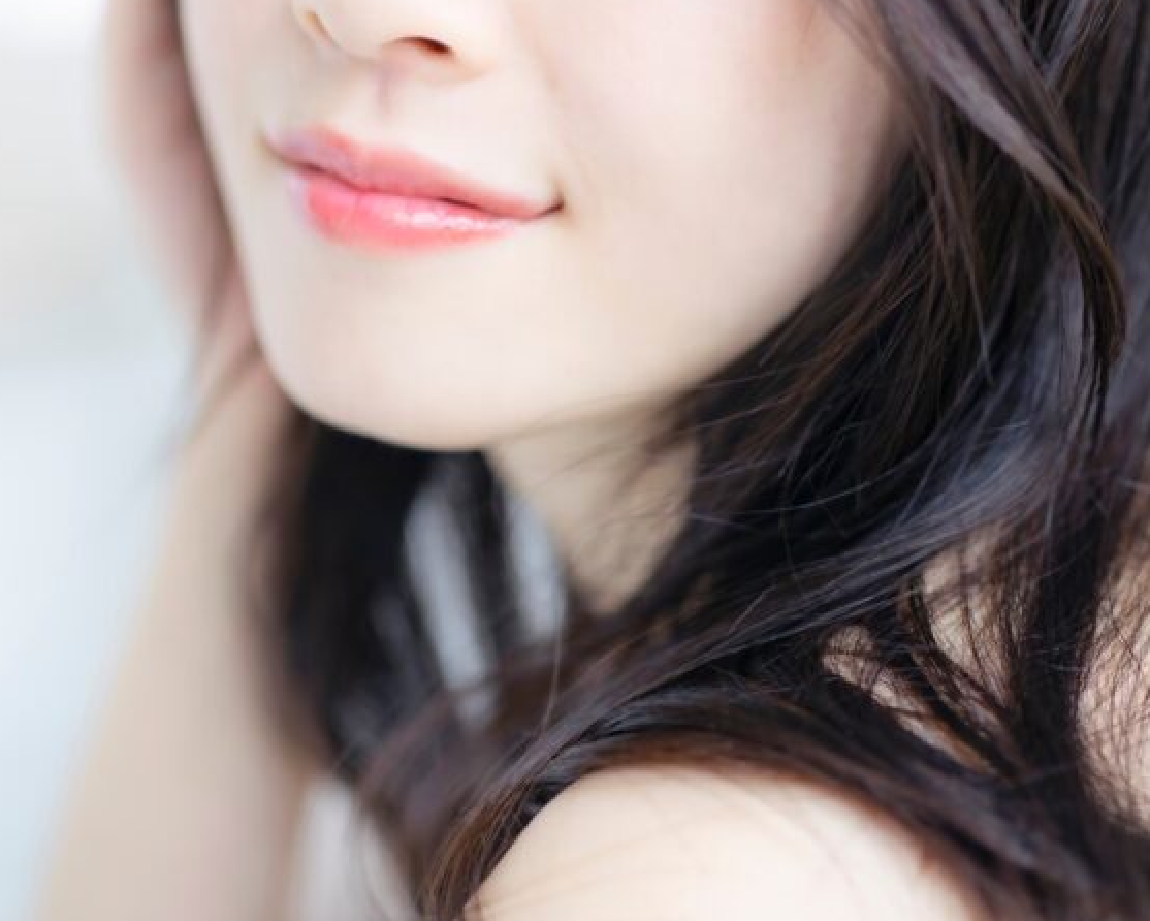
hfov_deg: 17.0
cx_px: 382
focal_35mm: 113
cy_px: 312
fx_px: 3847
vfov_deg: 13.6
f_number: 2
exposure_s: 1/160
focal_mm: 80
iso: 500
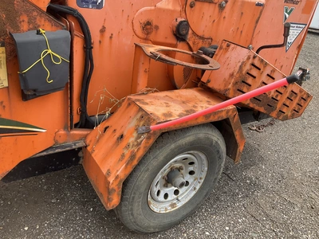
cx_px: 160
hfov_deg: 61.7
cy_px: 120
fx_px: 267
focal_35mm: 29
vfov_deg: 48.2
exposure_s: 1/642
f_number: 1.8
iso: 25
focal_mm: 3
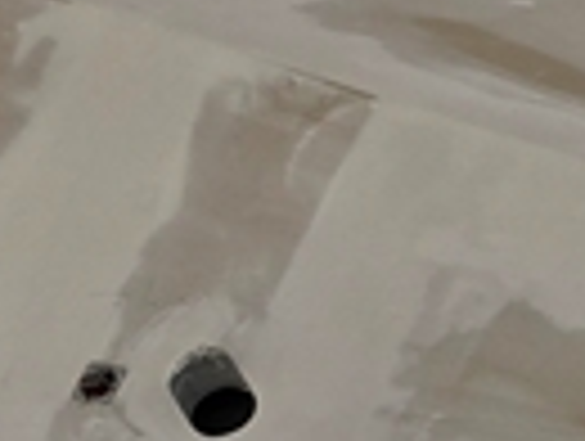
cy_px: 1017
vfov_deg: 9.5
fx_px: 2387
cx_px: 1066
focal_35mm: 141
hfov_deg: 12.7
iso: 32
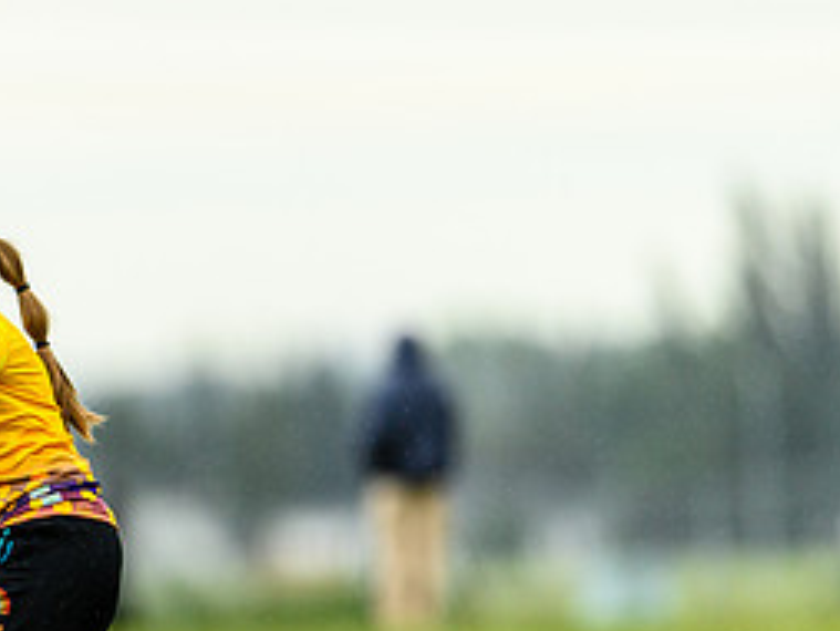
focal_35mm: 881
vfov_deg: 1.7
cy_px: 523
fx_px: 21389
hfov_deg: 2.2
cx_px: -13
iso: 320
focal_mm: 400
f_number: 3.2
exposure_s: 1/1250
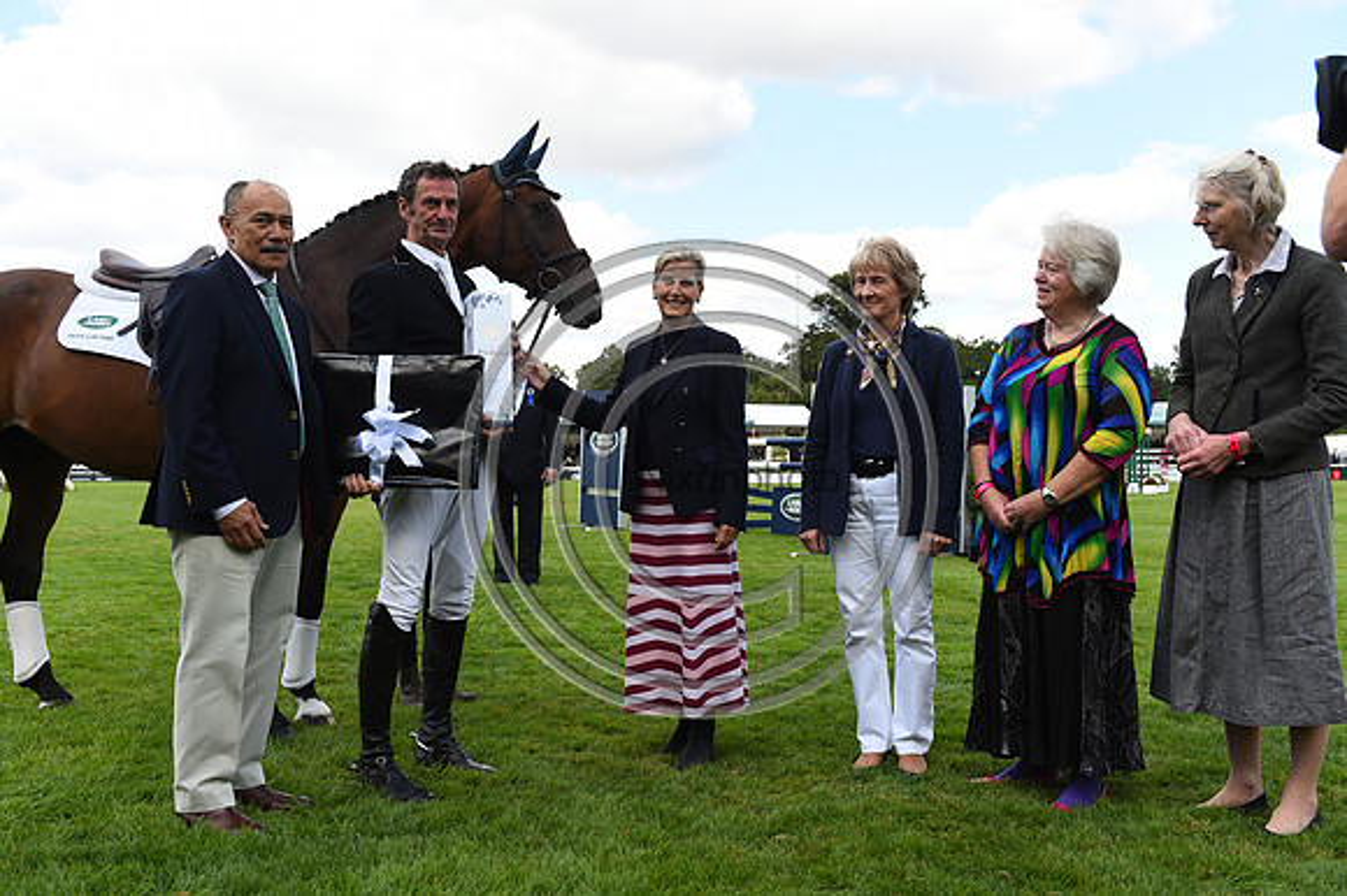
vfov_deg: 37.8
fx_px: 1309
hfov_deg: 54.5
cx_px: 674
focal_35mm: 35
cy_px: 448
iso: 720
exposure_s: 1/1600
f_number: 5.6
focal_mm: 35
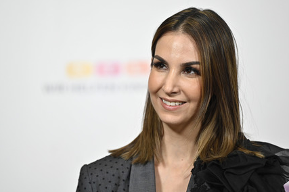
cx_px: 140
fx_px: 1693
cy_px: 101
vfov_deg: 6.5
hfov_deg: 9.8
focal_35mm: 211
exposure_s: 1/640
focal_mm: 200
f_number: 2.8
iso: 1000
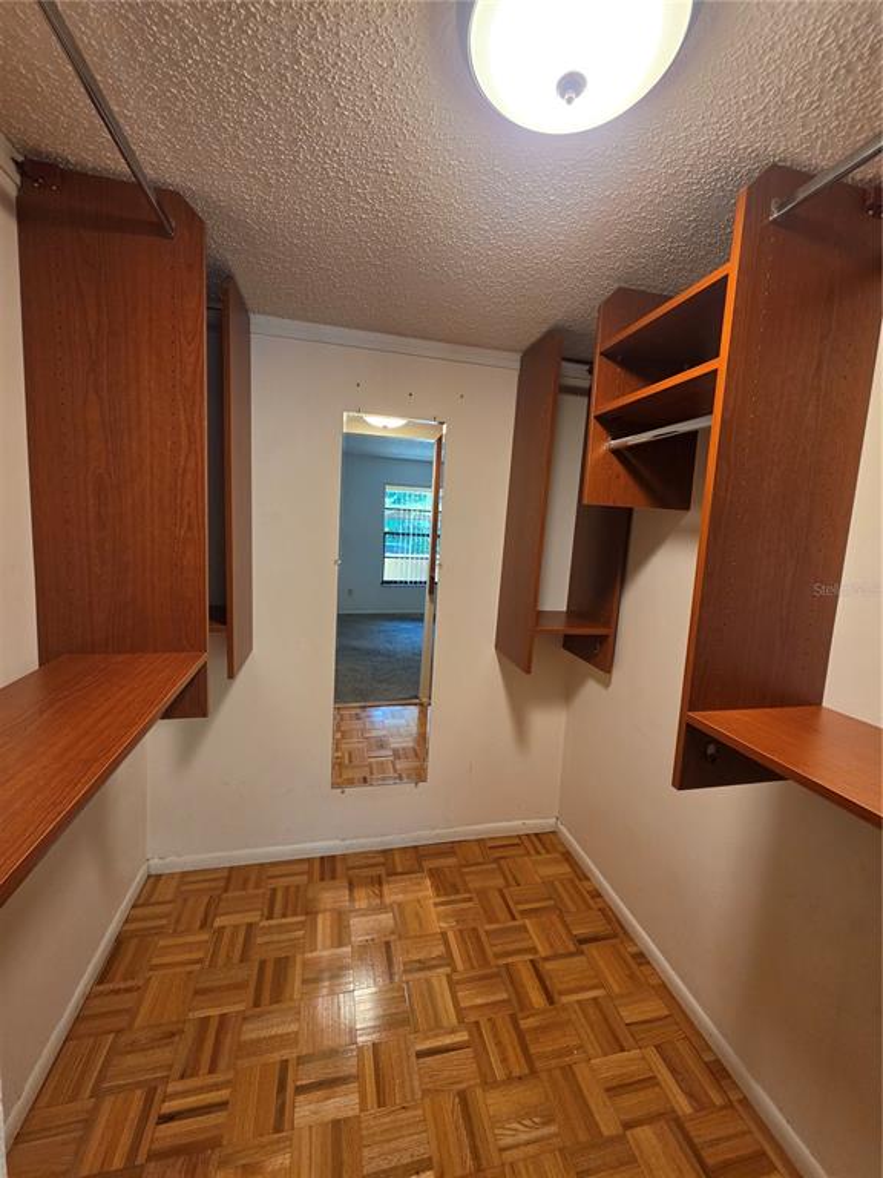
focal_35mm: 13
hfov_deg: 89.9
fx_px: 442
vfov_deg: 106.2
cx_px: 442
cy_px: 589
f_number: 1.9
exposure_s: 1/120
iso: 200
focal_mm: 2.2
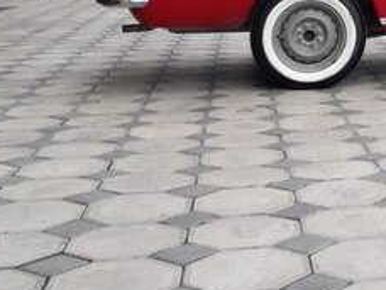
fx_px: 903
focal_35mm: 81
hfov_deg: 21.6
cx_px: 513
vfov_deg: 17.4
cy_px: -53
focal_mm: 3.7
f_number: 1.9
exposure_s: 1/302
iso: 40
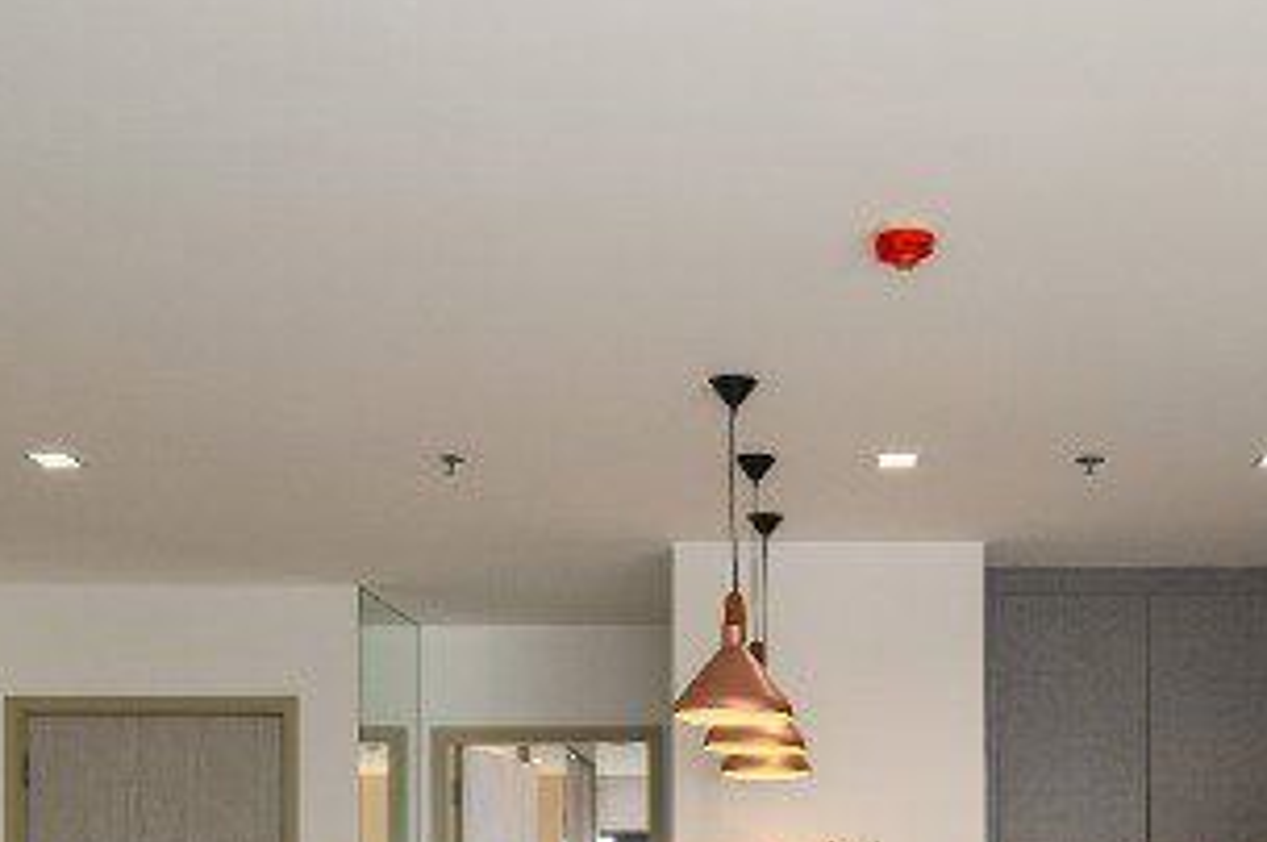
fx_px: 1617
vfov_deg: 26.0
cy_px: 1019
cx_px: 767
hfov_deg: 42.6
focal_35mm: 46
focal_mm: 14
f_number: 7.1
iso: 100
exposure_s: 1/30
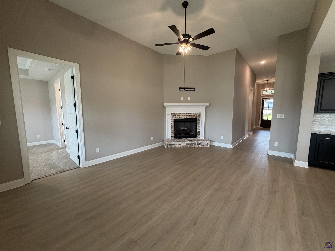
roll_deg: -0.2
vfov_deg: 85.7
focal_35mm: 14
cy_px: 126
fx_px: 135
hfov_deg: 102.1
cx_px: 168
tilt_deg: -6.5
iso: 160
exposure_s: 1/60
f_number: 2.2
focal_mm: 2.22
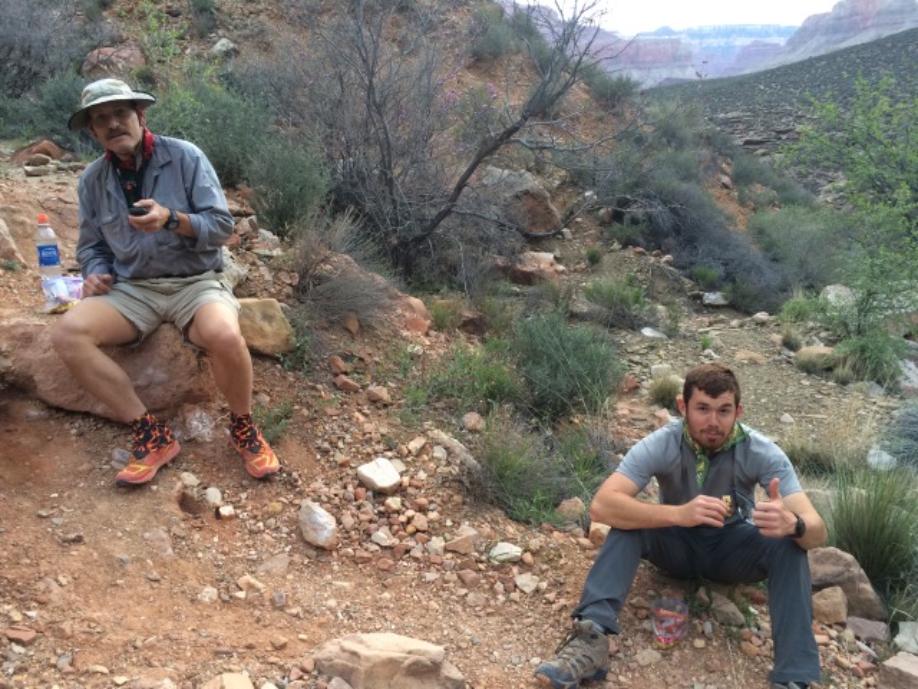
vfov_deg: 48.2
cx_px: 459
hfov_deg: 61.7
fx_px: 769
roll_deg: +1.9
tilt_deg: -15.0
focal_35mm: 29
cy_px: 344
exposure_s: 1/40
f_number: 2.2
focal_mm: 4.15
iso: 32
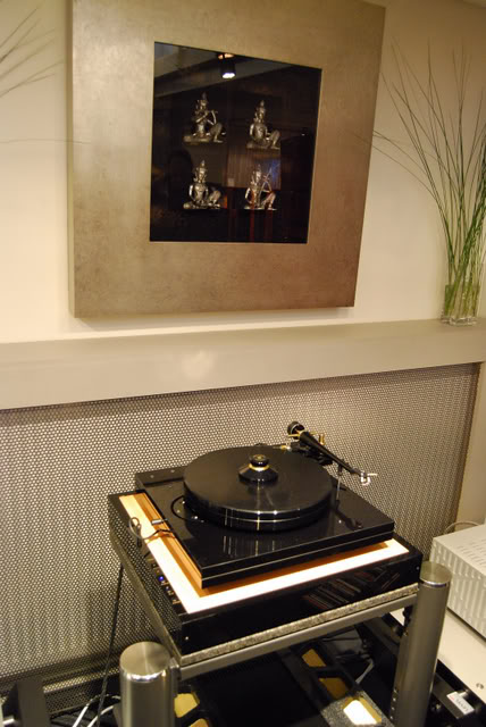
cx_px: 243
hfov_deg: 45.8
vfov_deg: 64.5
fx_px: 576
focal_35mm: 28
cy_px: 364
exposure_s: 1/30
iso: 1600
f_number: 3.5
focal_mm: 19
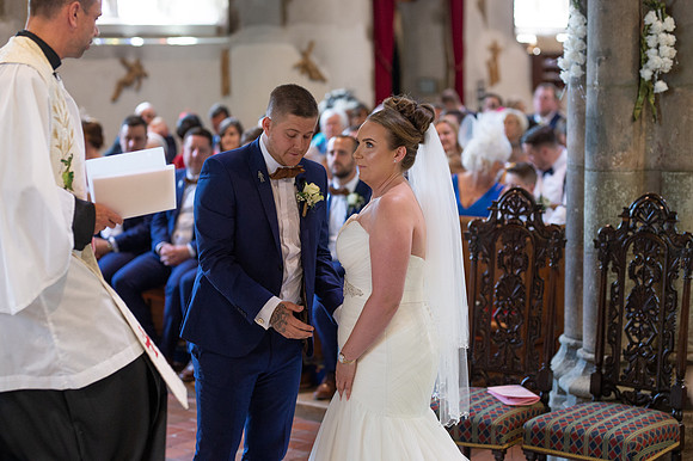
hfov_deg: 23.9
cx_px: 346
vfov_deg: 16.1
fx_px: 1635
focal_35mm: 85
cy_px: 230
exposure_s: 1/160
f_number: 2.5
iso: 1600
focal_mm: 85
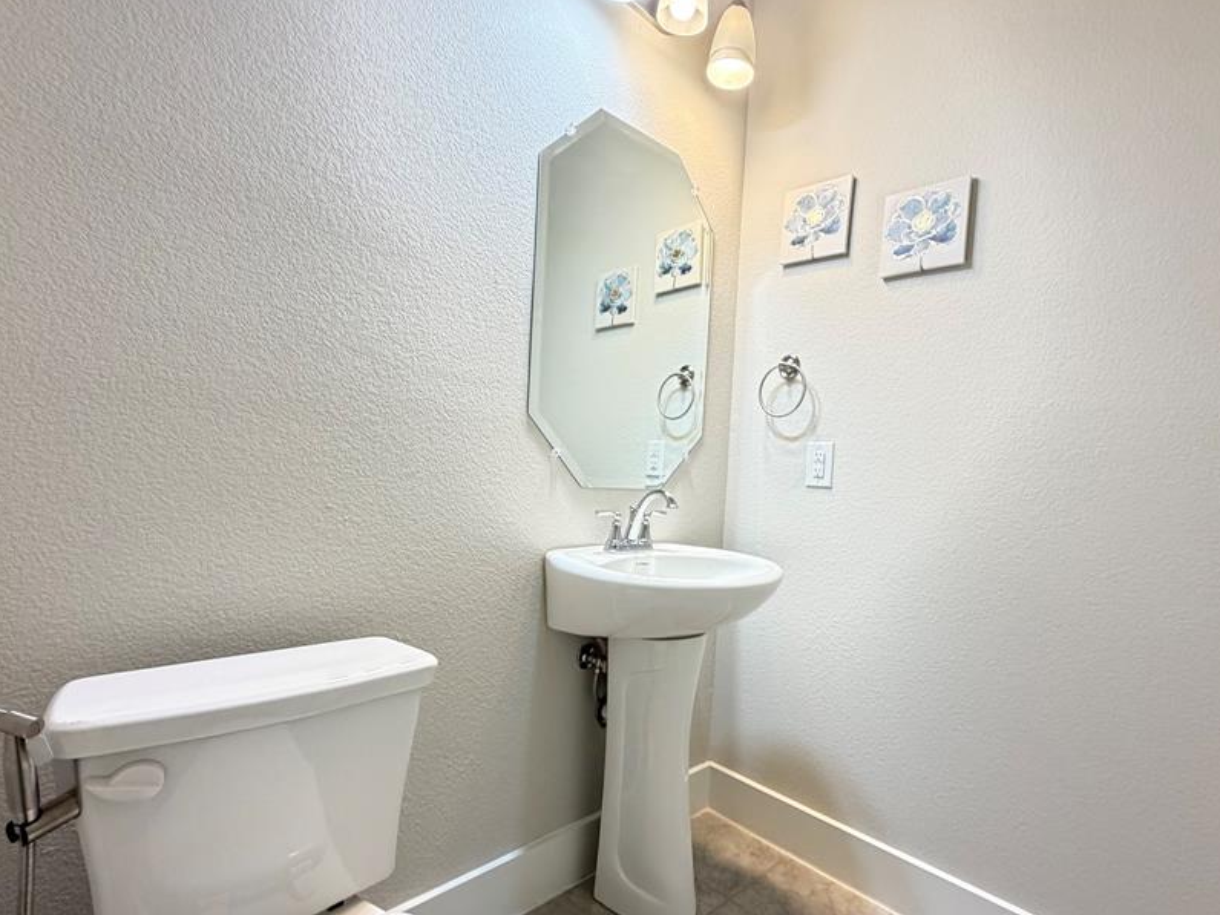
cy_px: 500
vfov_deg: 71.4
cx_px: 654
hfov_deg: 87.6
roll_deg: -3.0
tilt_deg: -3.3
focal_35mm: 18
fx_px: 634
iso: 250
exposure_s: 1/60
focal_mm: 2.22
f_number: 2.2
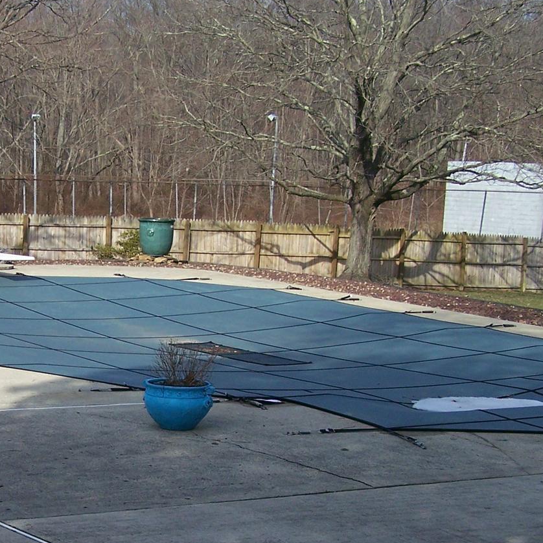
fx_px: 1455
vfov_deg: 21.0
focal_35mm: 82
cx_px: 76
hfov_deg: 20.8
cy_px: 376
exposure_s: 1/1000
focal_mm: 6.3
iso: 80
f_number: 4
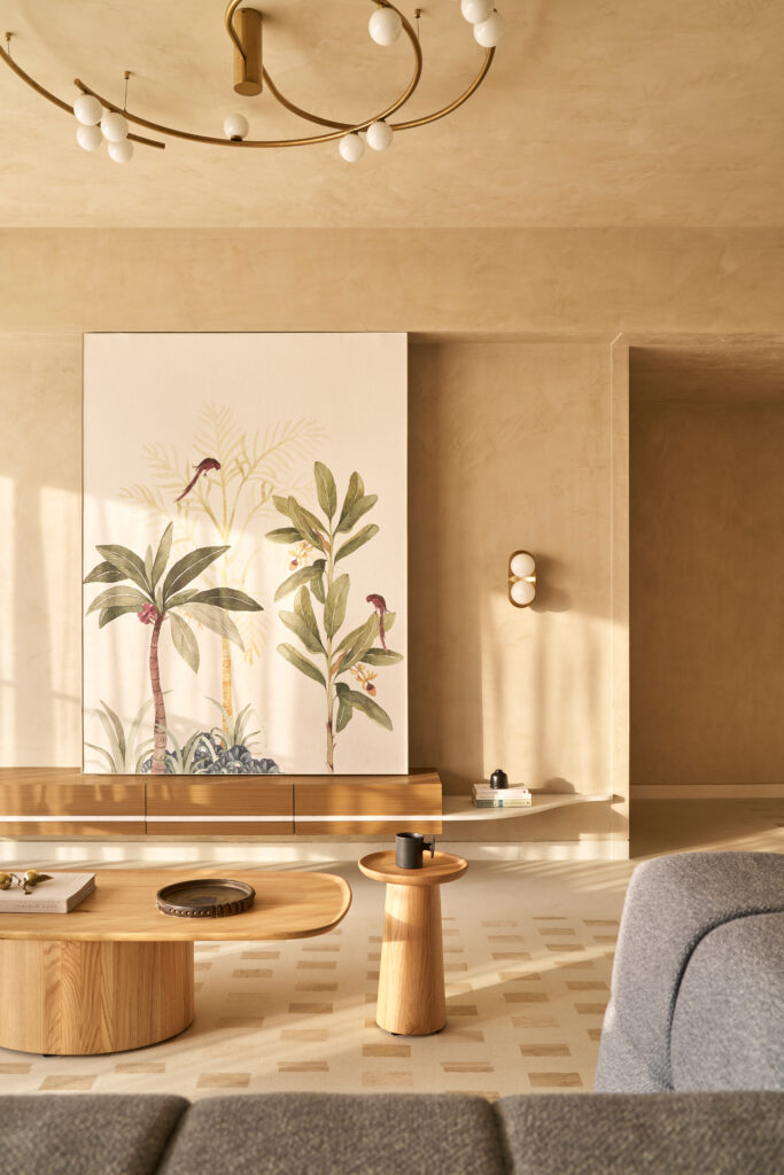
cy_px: 588
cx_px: 392
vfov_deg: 65.5
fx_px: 914
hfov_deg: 46.4
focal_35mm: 28
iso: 100
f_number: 8
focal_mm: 28
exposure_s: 1/2.5
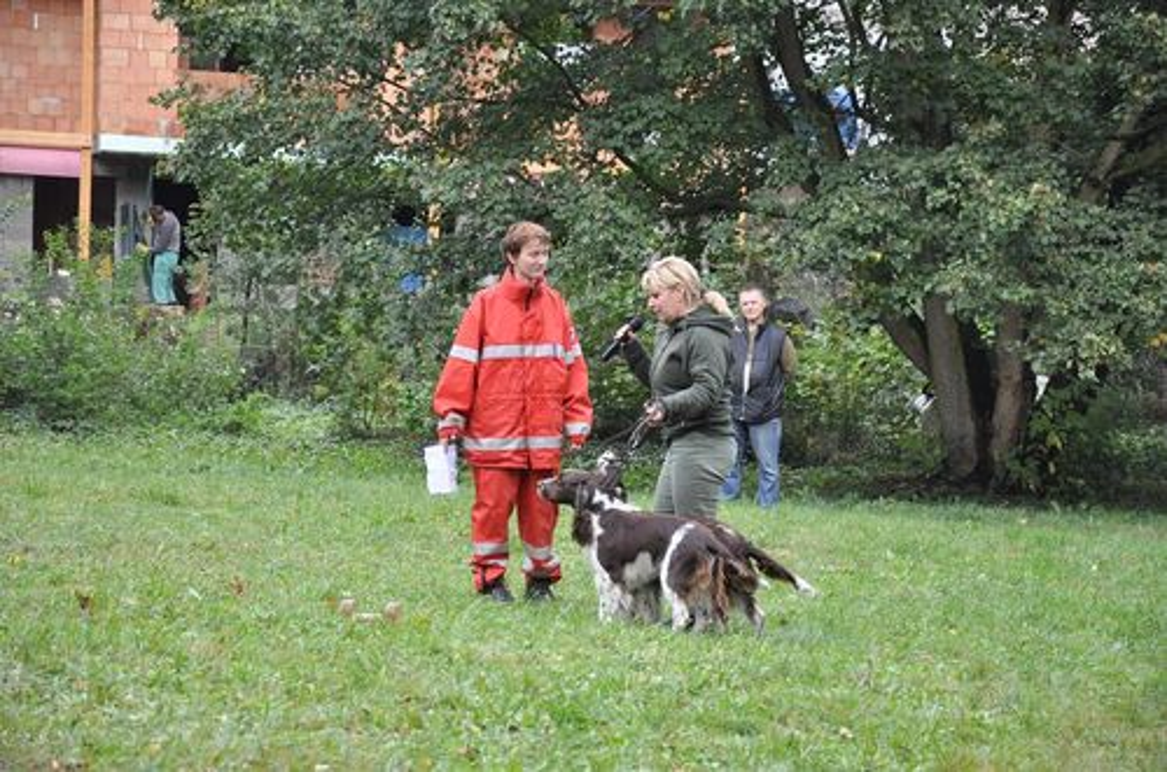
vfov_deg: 9.9
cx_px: 584
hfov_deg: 14.9
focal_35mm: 138
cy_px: 386
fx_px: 4464
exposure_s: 1/250
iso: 800
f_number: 6.3
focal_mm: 92
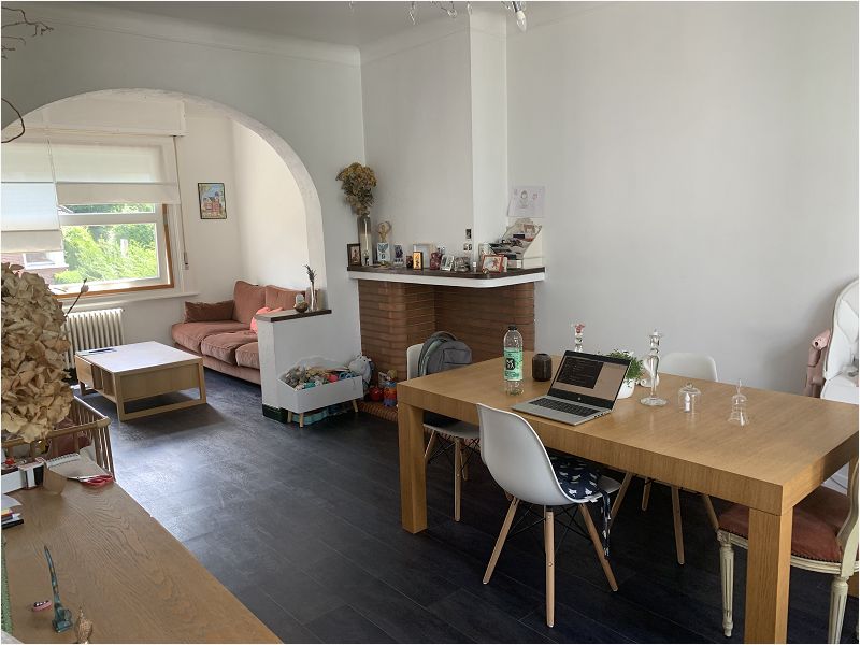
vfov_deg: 53.1
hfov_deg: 67.3
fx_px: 646
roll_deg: +1.6
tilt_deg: -9.4
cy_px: 322
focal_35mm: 26
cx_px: 430
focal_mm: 4.25
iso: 80
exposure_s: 1/121
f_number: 1.8
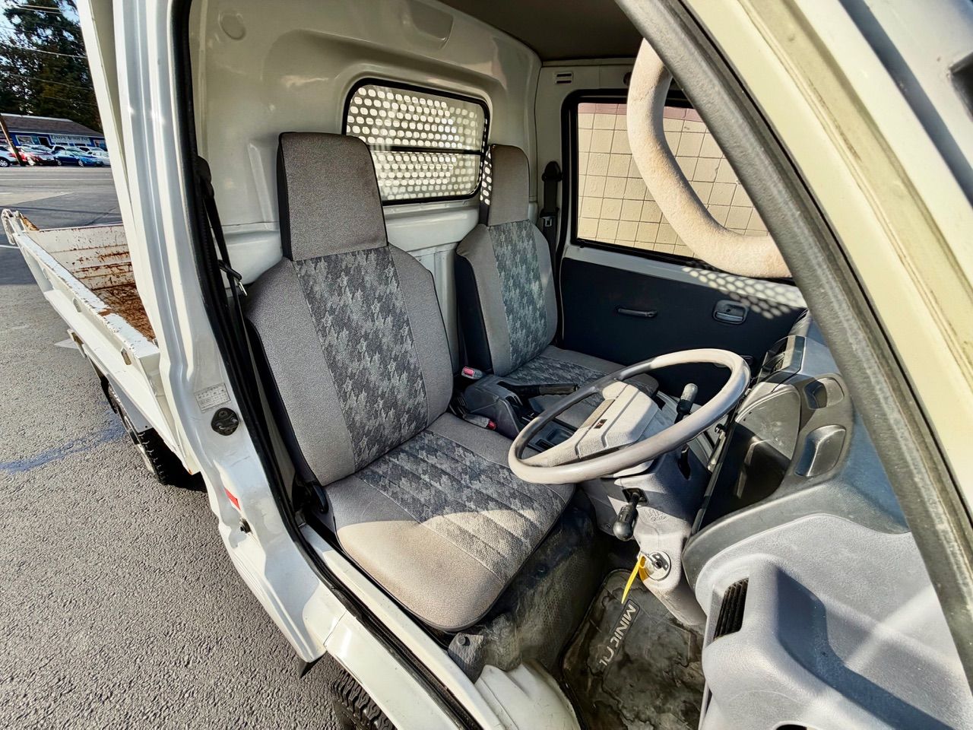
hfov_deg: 102.1
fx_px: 394
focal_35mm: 14
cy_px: 365
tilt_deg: -27.5
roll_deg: -2.7
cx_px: 486
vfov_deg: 85.7
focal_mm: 2.22
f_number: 2.2
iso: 50
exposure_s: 1/502
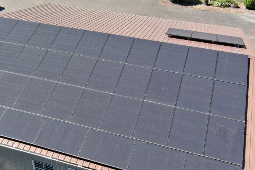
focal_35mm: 43
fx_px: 305
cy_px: 102
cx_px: 97
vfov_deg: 31.1
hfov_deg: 45.1
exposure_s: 1/2208
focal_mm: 10.57
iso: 400
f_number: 2.8
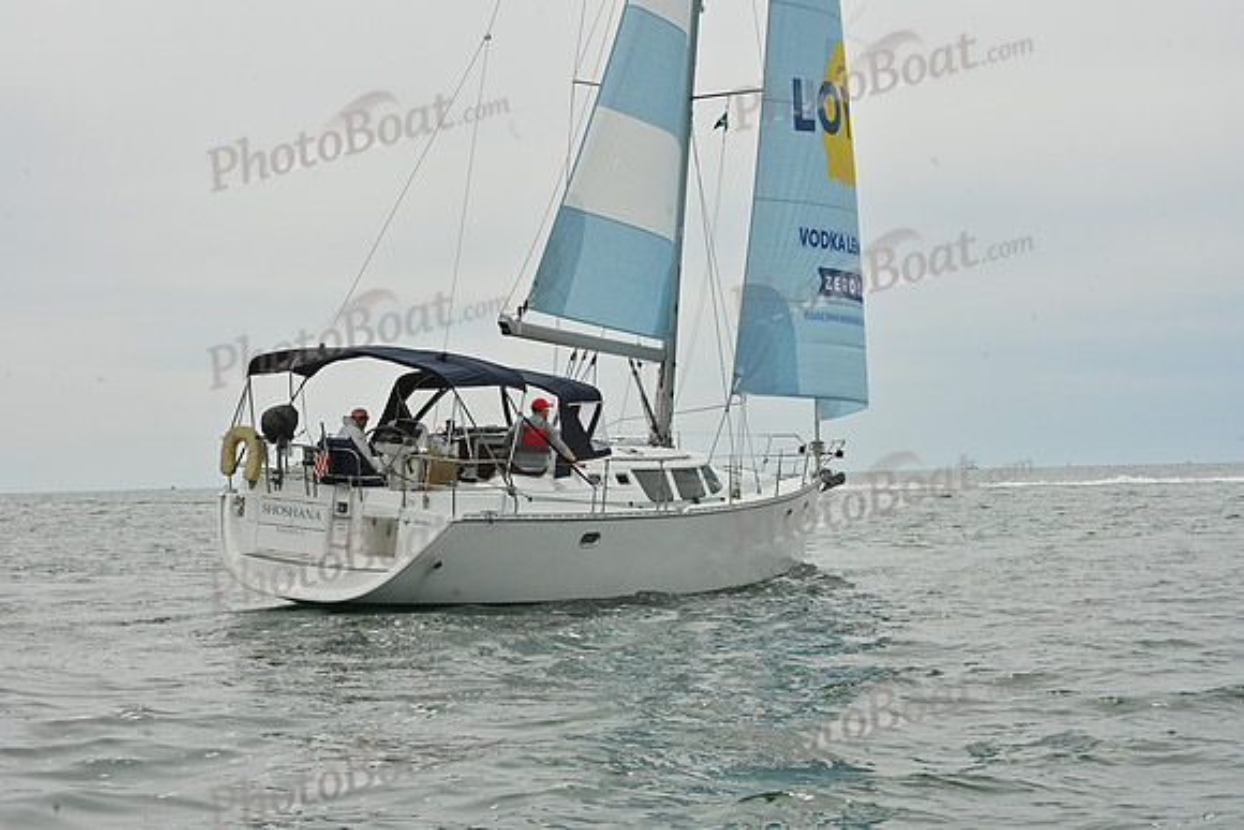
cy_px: 415
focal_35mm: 86
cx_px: 622
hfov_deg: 23.6
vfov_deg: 15.9
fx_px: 2972
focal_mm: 86
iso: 320
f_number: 14
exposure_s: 1/800
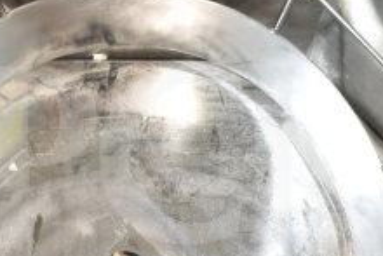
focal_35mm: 83
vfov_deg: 16.4
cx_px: 141
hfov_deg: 24.4
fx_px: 884
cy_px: 205
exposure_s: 1/30
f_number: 3.5
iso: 360
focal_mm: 20
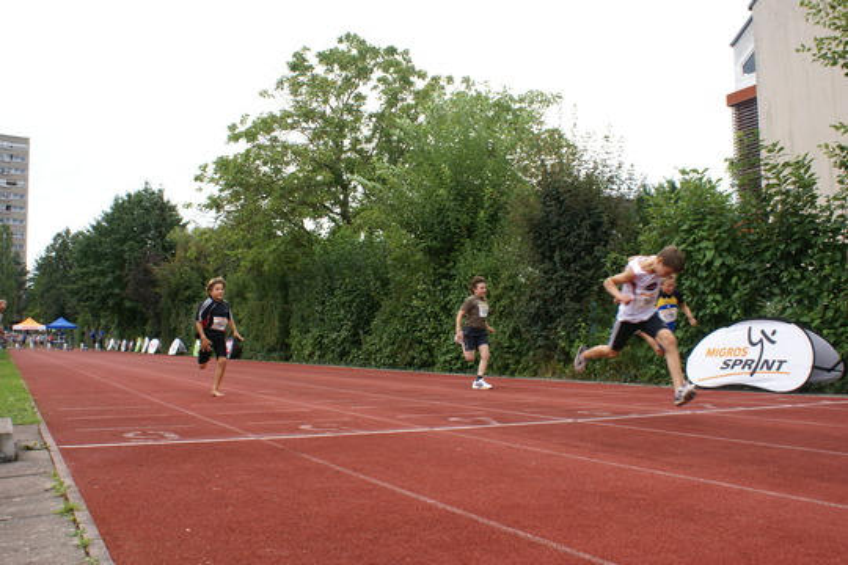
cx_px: 424
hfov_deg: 57.2
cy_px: 282
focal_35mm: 33
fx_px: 777
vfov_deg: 40.0
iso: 100
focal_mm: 22
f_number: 5.6
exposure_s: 1/200
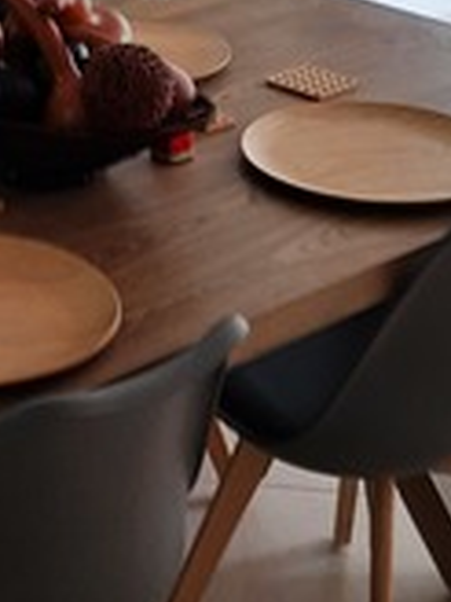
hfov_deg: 16.2
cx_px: -59
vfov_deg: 21.3
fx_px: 1529
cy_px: -29
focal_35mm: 88
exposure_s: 1/30
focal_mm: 5.23
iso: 250
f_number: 1.8
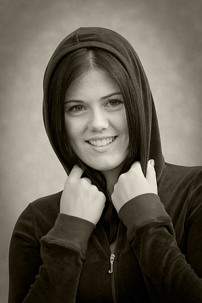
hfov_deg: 9.9
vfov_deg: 14.9
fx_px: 1164
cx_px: 101
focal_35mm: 138
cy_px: 152
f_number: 2.8
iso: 200
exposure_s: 1/250
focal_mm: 92
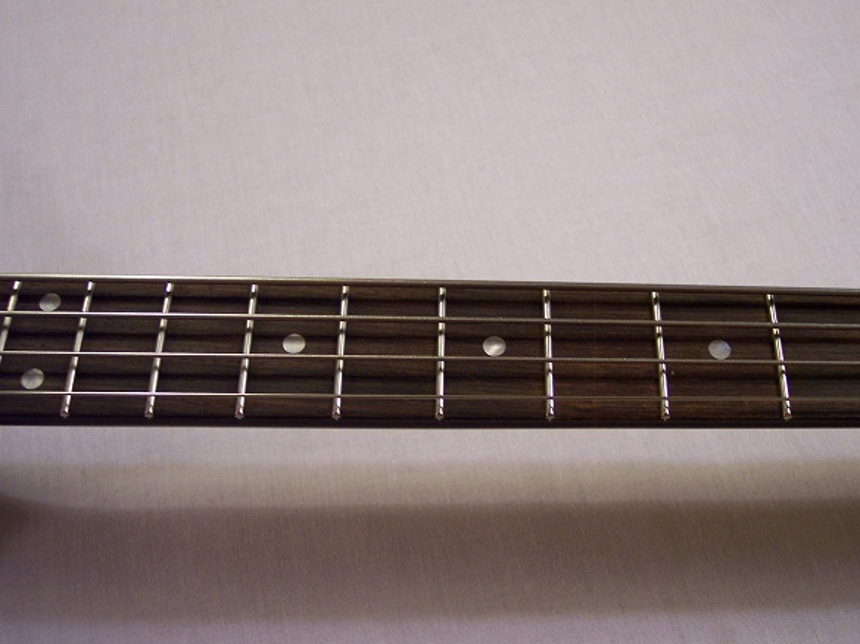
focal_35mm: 42
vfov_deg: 34.3
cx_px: 462
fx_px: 1043
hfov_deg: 44.8
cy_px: 349
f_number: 2.8
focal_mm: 8
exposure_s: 1/20
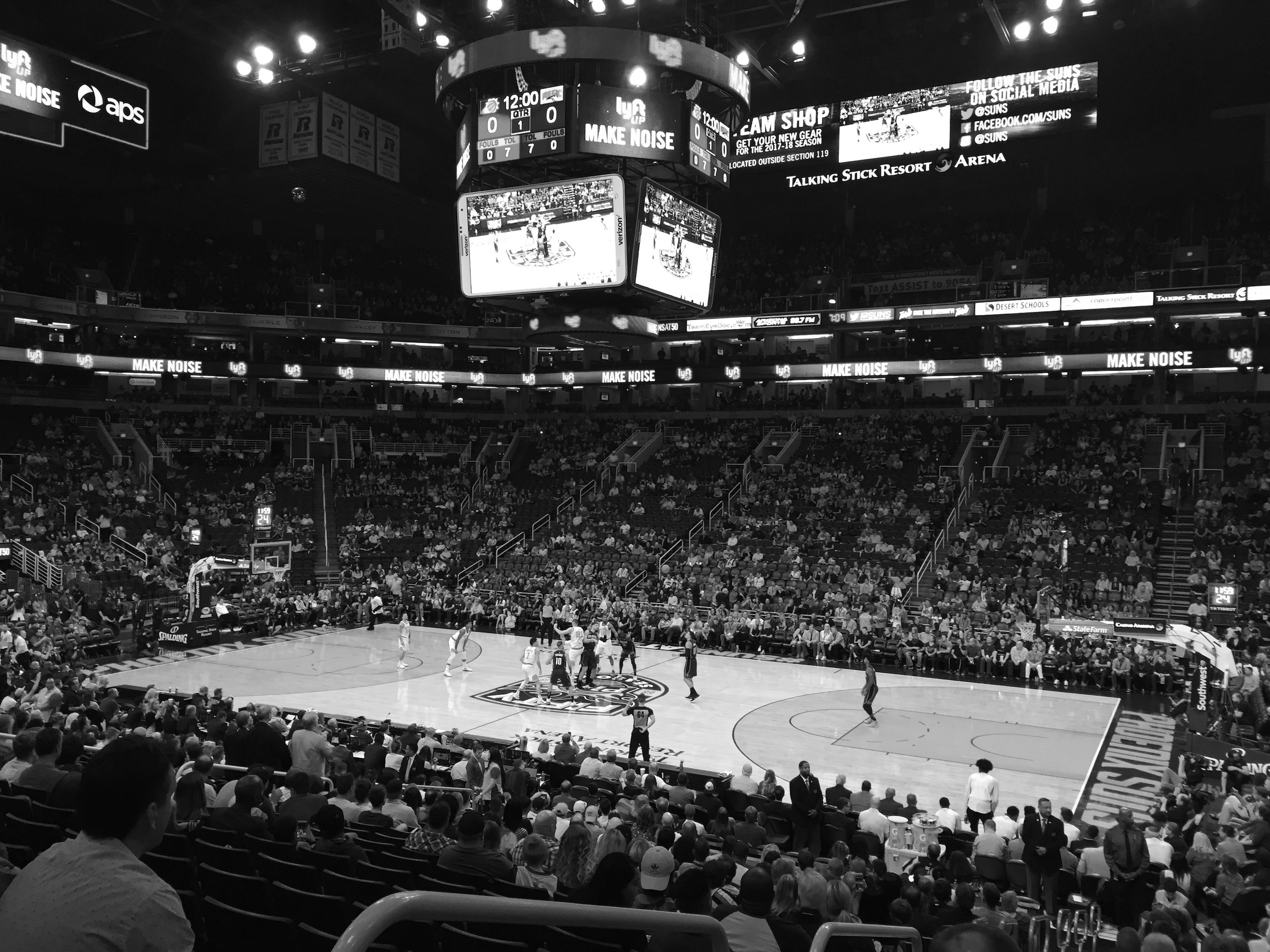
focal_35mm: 29
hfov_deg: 61.7
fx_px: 1064
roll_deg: -1.5
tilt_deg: +0.1
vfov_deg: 48.2
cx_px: 635
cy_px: 476
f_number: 2.2
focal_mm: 4.15
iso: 40
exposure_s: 1/30
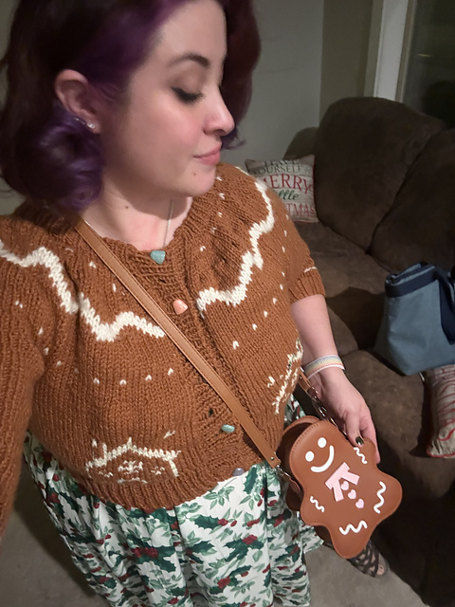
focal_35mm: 23
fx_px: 403
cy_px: 304
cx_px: 228
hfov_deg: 58.9
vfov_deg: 73.9
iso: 640
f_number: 1.9
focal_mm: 2.69
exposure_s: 1/15
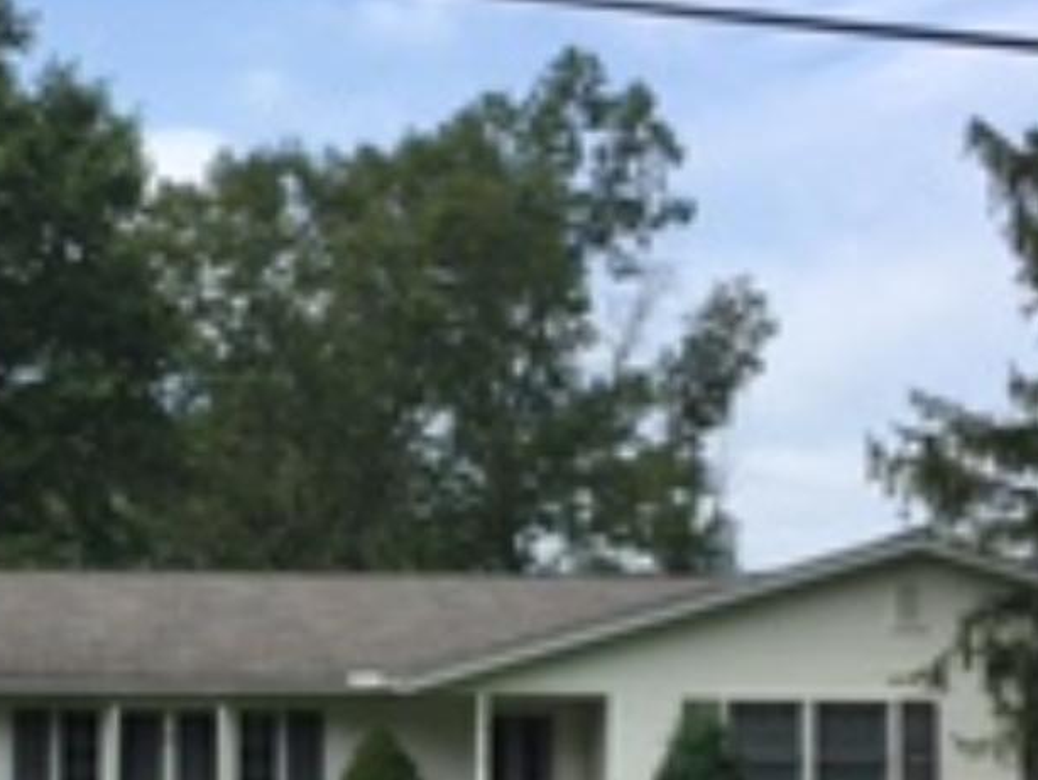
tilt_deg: +1.4
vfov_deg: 21.2
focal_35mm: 68
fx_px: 2040
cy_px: 694
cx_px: 249
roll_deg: -0.9
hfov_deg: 28.1
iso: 32
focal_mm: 4.15
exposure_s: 1/1464
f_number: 2.2
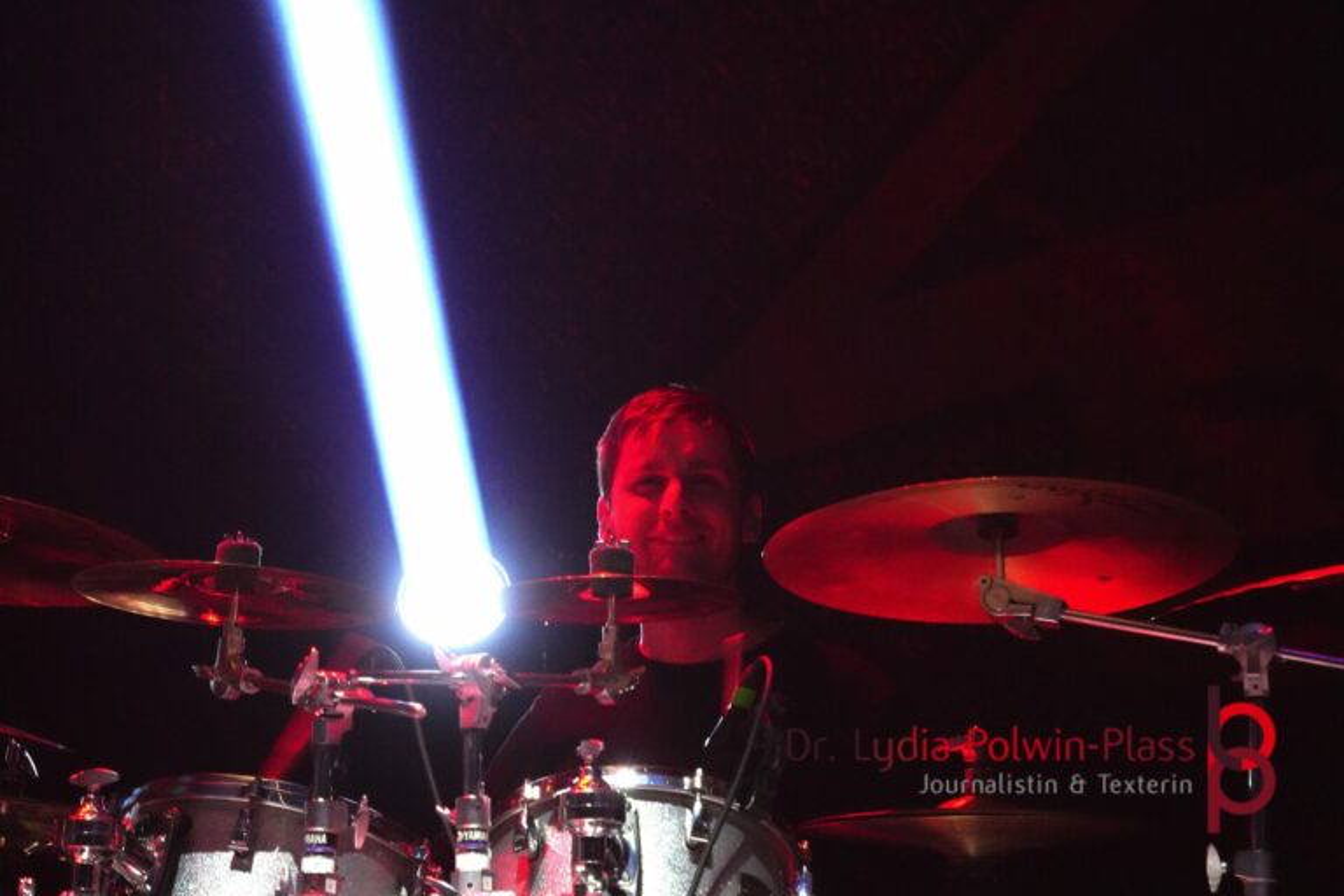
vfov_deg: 9.5
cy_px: 448
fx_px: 5376
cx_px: 672
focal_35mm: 144
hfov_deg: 14.3
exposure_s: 1/125
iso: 6400
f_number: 5.6
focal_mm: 96
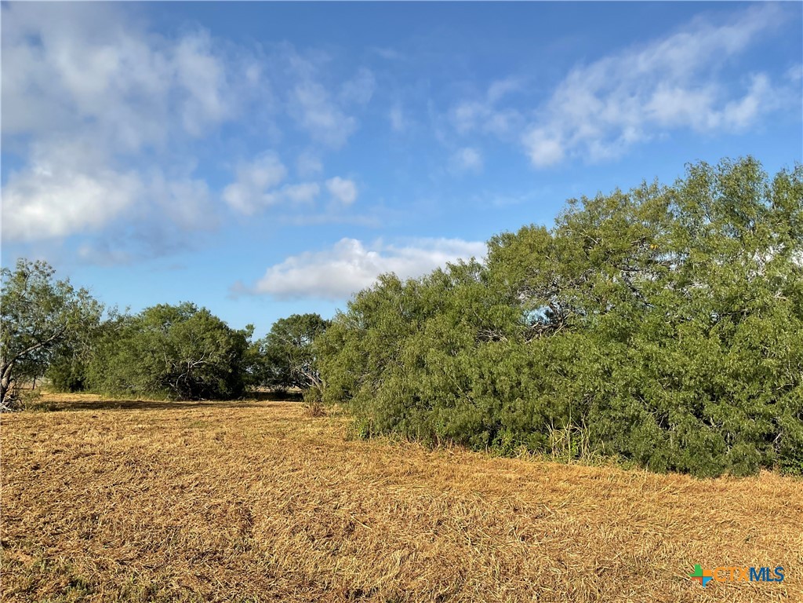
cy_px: 302
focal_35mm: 29
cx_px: 402
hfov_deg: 61.7
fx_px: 673
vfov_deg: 48.2
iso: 16
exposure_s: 1/1675
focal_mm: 3
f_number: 1.8
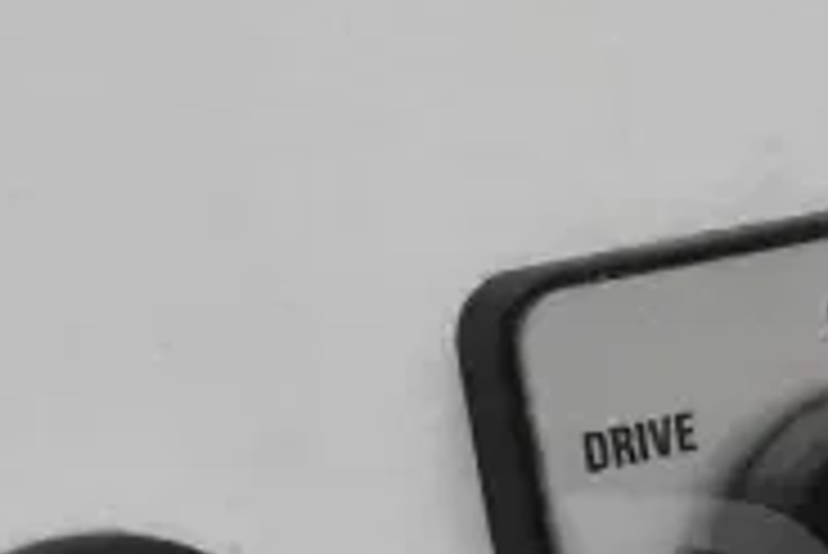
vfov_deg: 9.0
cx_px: 968
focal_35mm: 149
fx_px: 3430
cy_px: 854
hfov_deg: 13.4
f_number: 3.5
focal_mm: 20
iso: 6400
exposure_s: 1/50
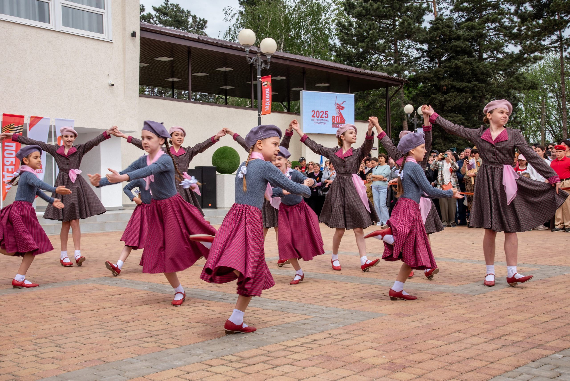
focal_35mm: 41
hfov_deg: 46.9
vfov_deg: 32.3
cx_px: 285
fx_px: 657
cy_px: 190
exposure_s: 1/160
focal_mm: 40
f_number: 13
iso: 320
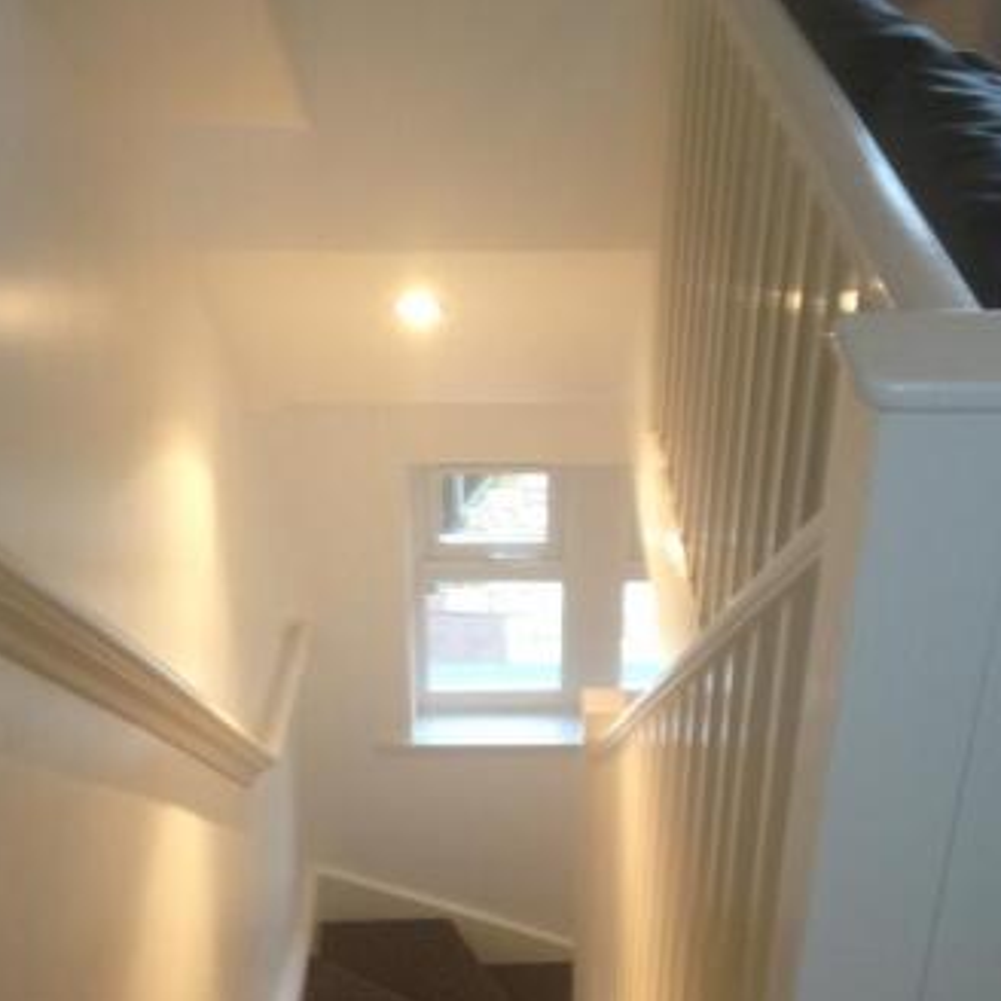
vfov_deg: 31.0
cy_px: 609
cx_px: 523
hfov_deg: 31.1
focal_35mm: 55
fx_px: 1799
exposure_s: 1/20
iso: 100
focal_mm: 4.28
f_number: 2.4
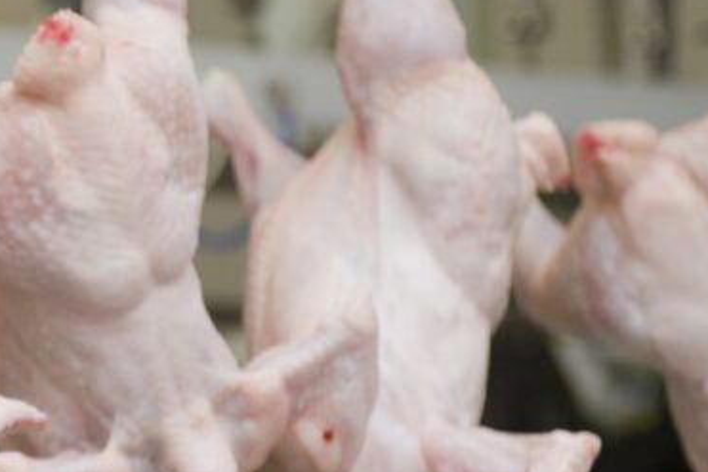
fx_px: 3361
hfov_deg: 11.7
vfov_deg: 8.0
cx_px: -193
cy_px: 291
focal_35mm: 171
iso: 800
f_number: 4.5
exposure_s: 1/200
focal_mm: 62
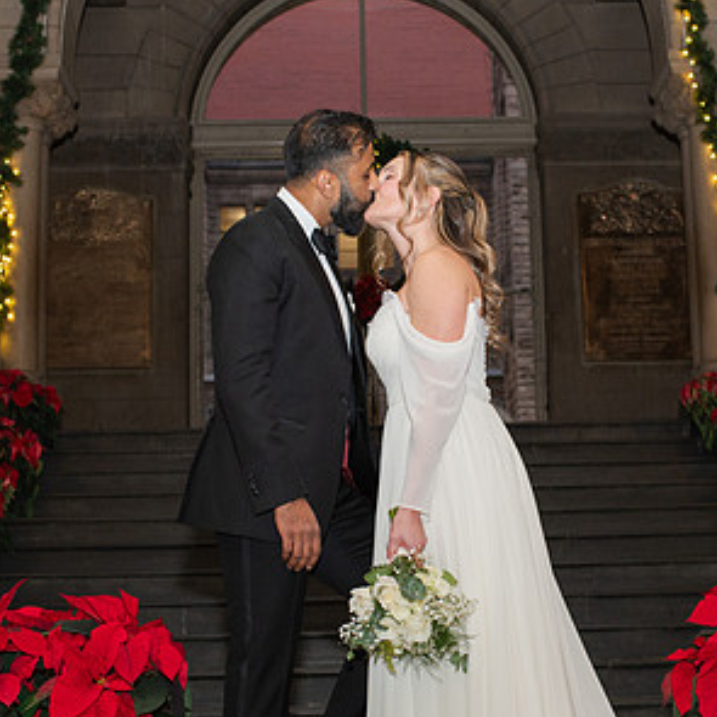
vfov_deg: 25.0
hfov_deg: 25.0
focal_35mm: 69
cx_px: 418
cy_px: 405
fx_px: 1617
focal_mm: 35
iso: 1000
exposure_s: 1/200
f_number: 4
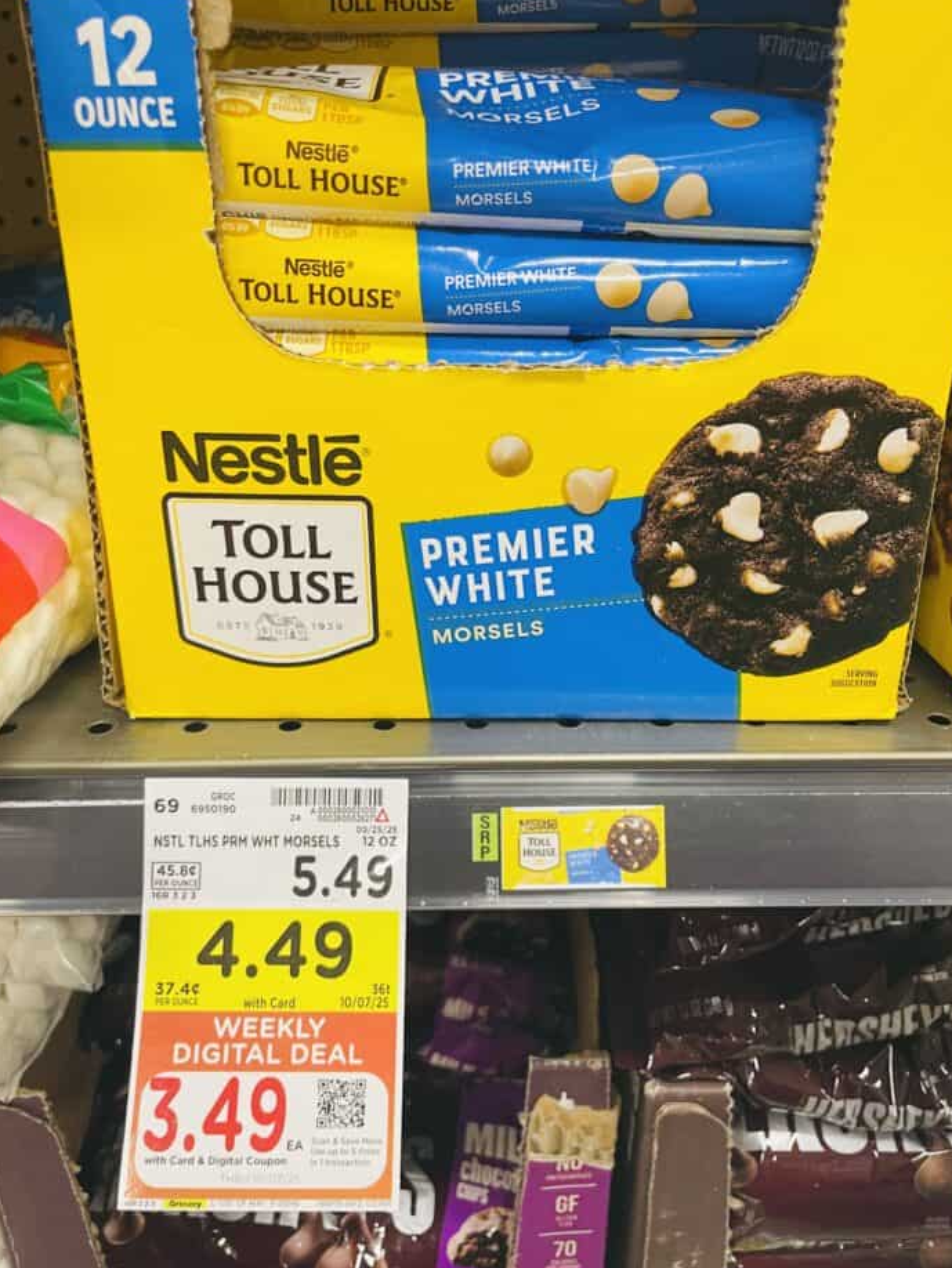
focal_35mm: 29
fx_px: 1063
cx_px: 478
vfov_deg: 61.6
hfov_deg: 48.2
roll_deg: -0.1
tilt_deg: -26.2
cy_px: 608
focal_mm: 4.2
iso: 100
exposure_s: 1/60
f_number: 1.6
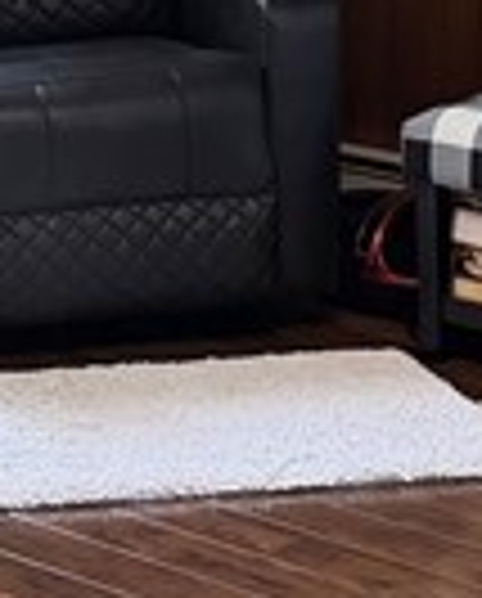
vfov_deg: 10.5
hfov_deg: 8.4
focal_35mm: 180
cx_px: -216
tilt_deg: -6.5
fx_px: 3199
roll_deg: +1.2
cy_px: -148
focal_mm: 6.76
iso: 200
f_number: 1.78
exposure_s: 1/129
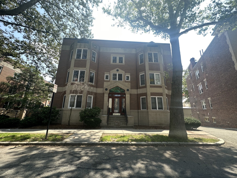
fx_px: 96
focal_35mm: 14
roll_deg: -2.1
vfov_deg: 85.7
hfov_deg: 102.1
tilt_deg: +14.4
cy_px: 89
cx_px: 118
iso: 40
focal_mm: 2.22
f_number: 2.2
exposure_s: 1/280
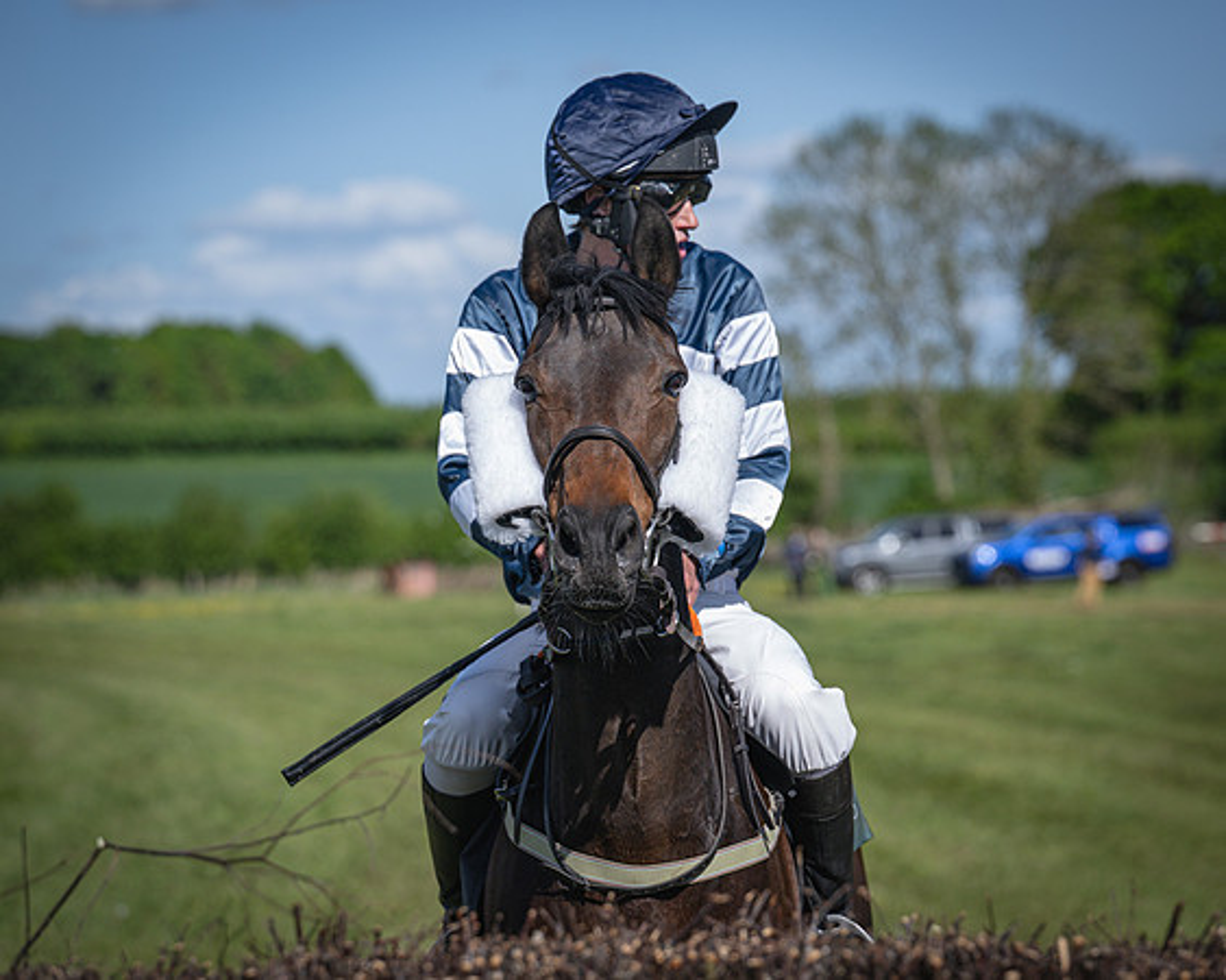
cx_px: 637
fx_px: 5398
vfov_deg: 10.4
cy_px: 472
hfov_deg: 13.0
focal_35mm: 149
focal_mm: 115
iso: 400
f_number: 4
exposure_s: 1/3200
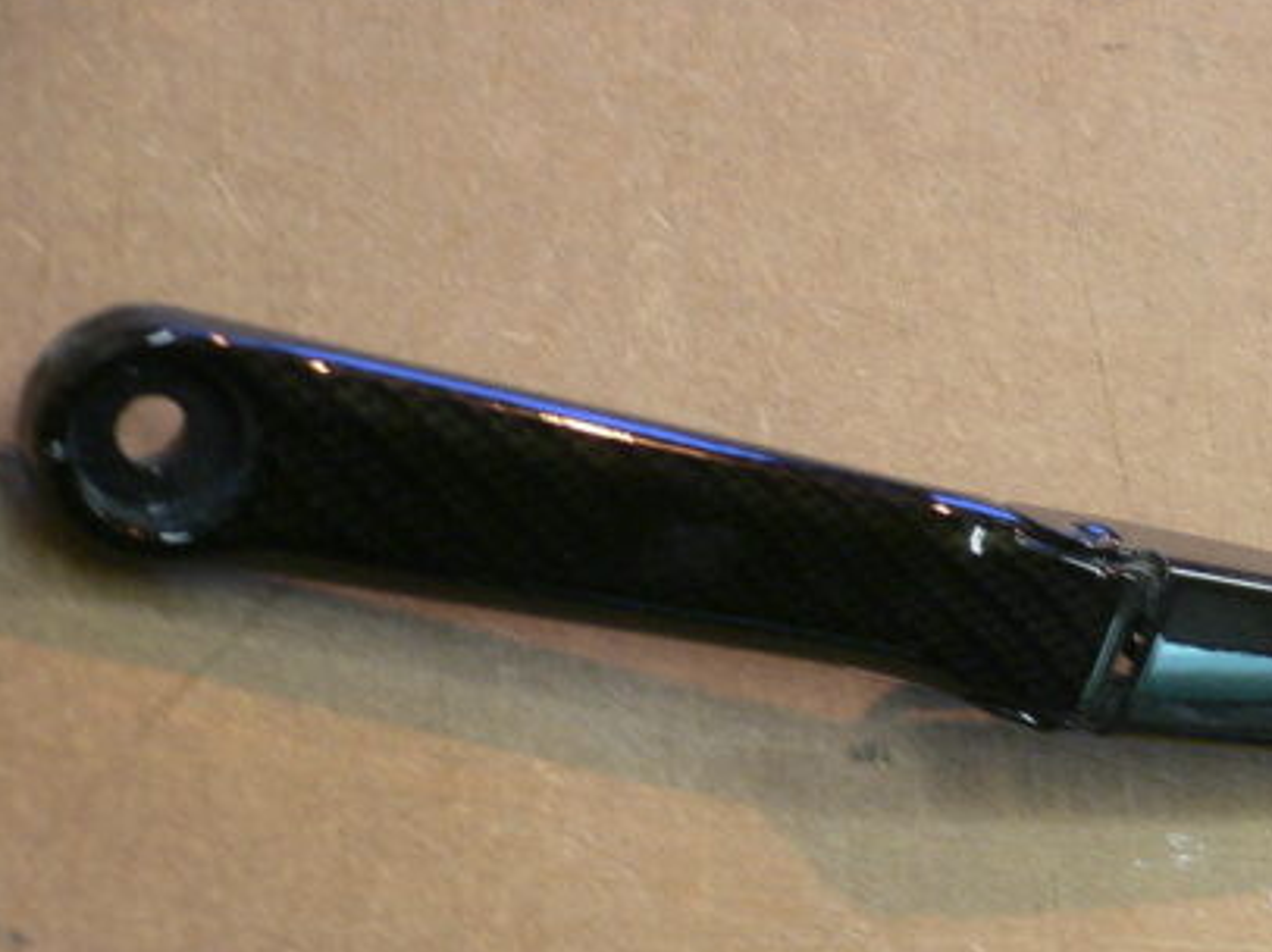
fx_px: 2534
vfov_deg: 21.0
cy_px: 795
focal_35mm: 69
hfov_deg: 27.0
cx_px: 1191
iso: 100
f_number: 2.8
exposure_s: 1/15
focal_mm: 5.8
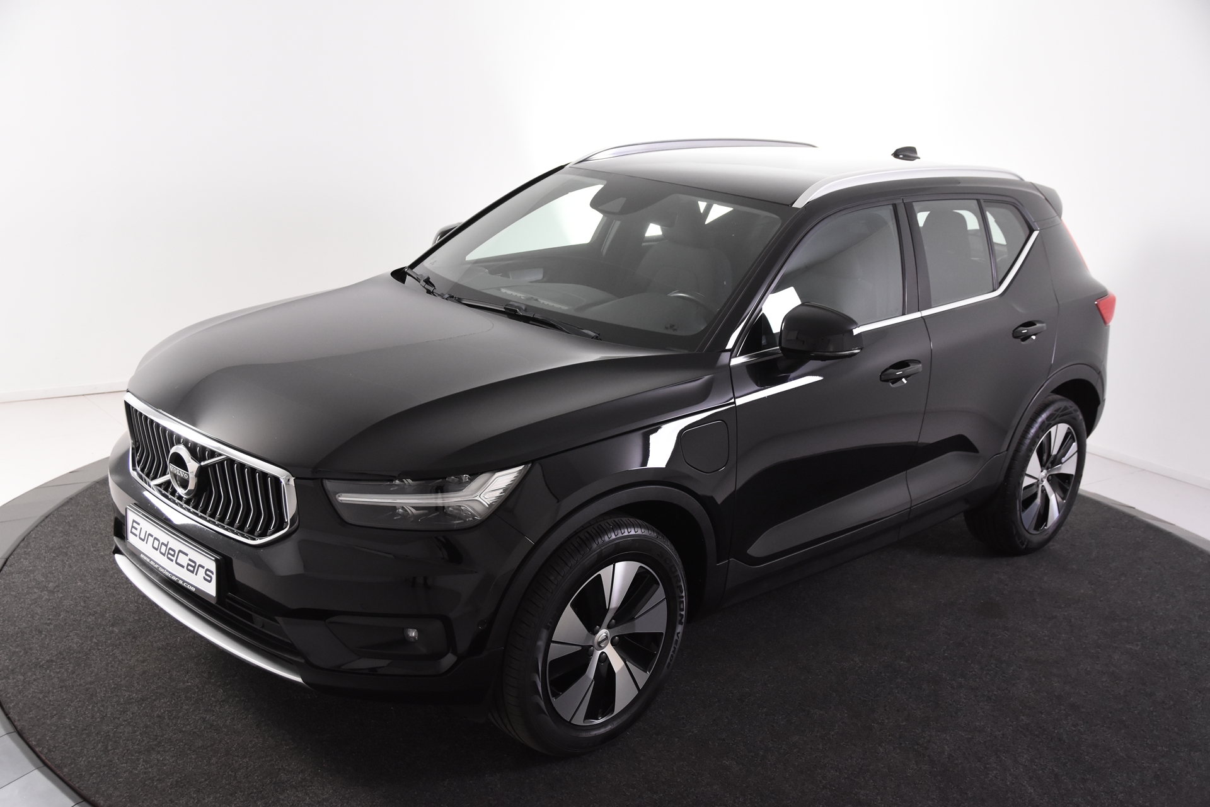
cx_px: 605
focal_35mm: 39
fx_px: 1311
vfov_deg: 34.2
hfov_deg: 49.6
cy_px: 404
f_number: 4.5
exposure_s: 1/80
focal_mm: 26
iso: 1600
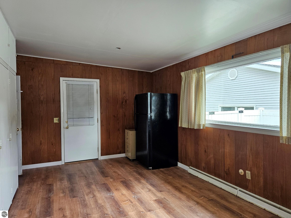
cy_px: 109
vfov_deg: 58.9
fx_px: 193
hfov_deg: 73.9
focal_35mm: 23
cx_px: 146
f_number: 1.8
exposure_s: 1/182
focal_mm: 5.4
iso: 200
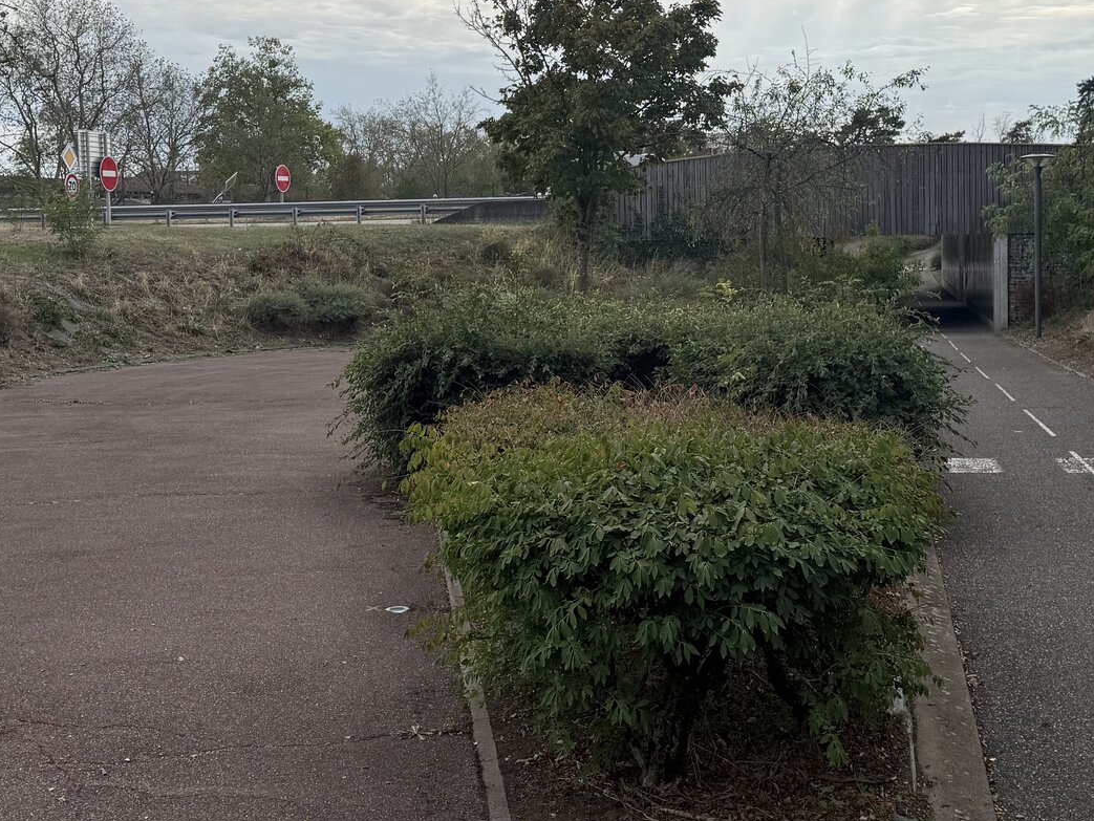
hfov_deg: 41.1
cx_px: 642
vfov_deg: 31.3
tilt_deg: -0.4
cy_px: 271
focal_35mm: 46
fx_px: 1454
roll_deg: +0.3
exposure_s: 1/6173
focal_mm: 6.76
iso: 80
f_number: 1.78
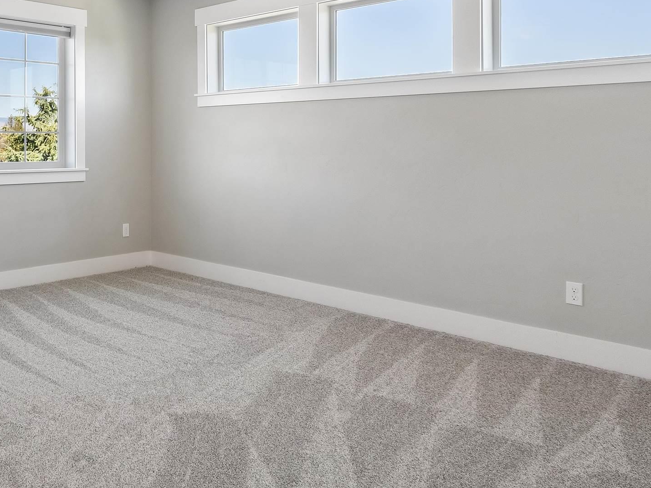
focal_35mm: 31
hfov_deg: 53.0
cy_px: 119
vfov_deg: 43.9
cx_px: 98
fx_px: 583
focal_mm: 10
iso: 320
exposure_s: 1/30
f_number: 6.3
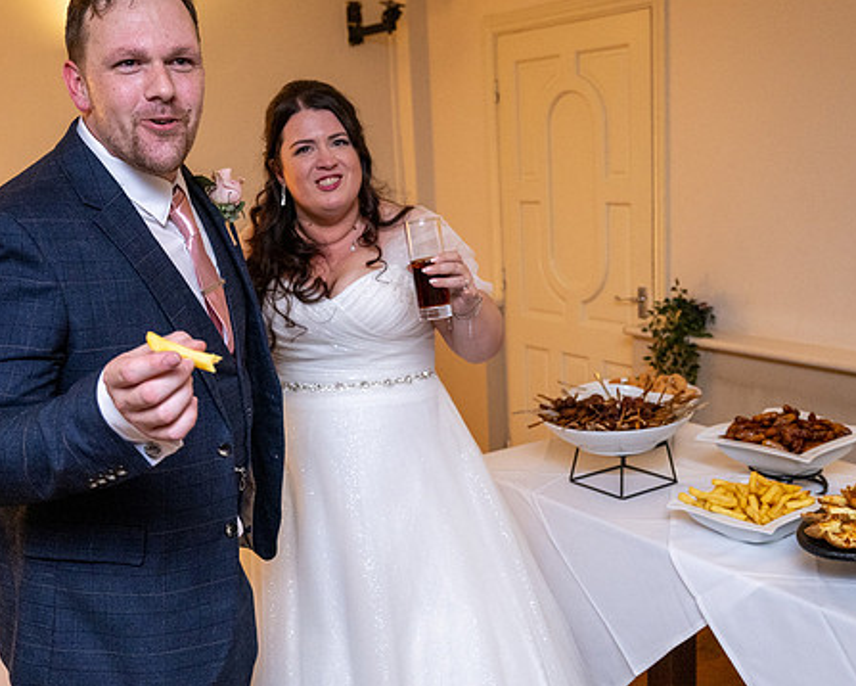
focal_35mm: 42
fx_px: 1065
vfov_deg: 35.7
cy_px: 354
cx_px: 364
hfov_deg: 43.7
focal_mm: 34.5
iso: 3200
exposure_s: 1/100
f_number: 4.5
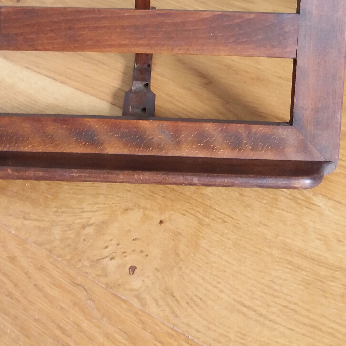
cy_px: 35
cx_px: 134
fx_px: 565
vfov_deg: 32.4
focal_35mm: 50
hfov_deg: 33.9
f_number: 1.9
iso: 160
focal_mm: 3.7
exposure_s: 1/17
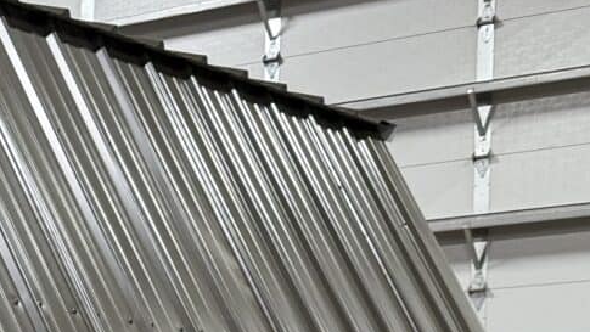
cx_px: -684
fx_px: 2159
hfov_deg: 13.0
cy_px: 658
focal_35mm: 138
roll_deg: -0.4
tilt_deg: -1.0
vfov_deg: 8.4
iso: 125
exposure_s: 1/60
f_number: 1.78
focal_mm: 6.76
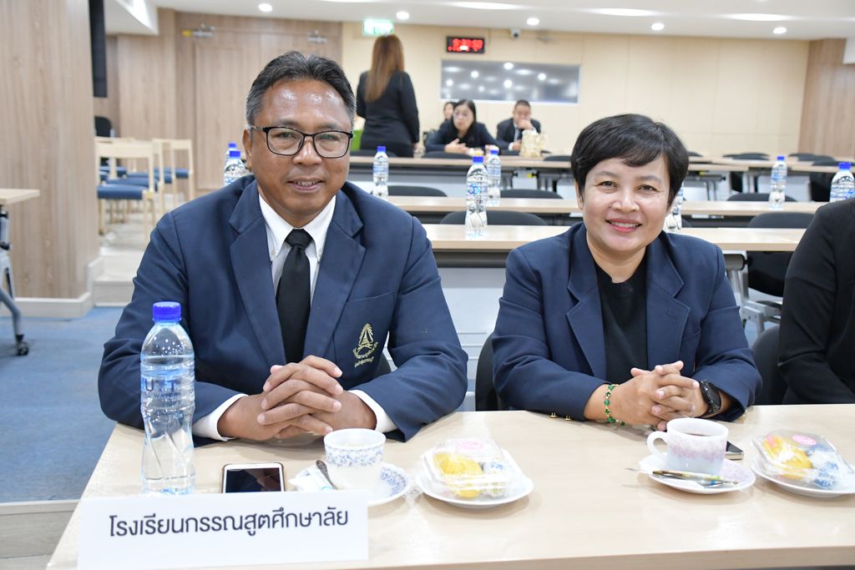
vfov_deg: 34.2
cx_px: 428
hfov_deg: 49.5
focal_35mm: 39
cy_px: 285
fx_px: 926
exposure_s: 1/100
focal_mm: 26
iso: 3200
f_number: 3.8
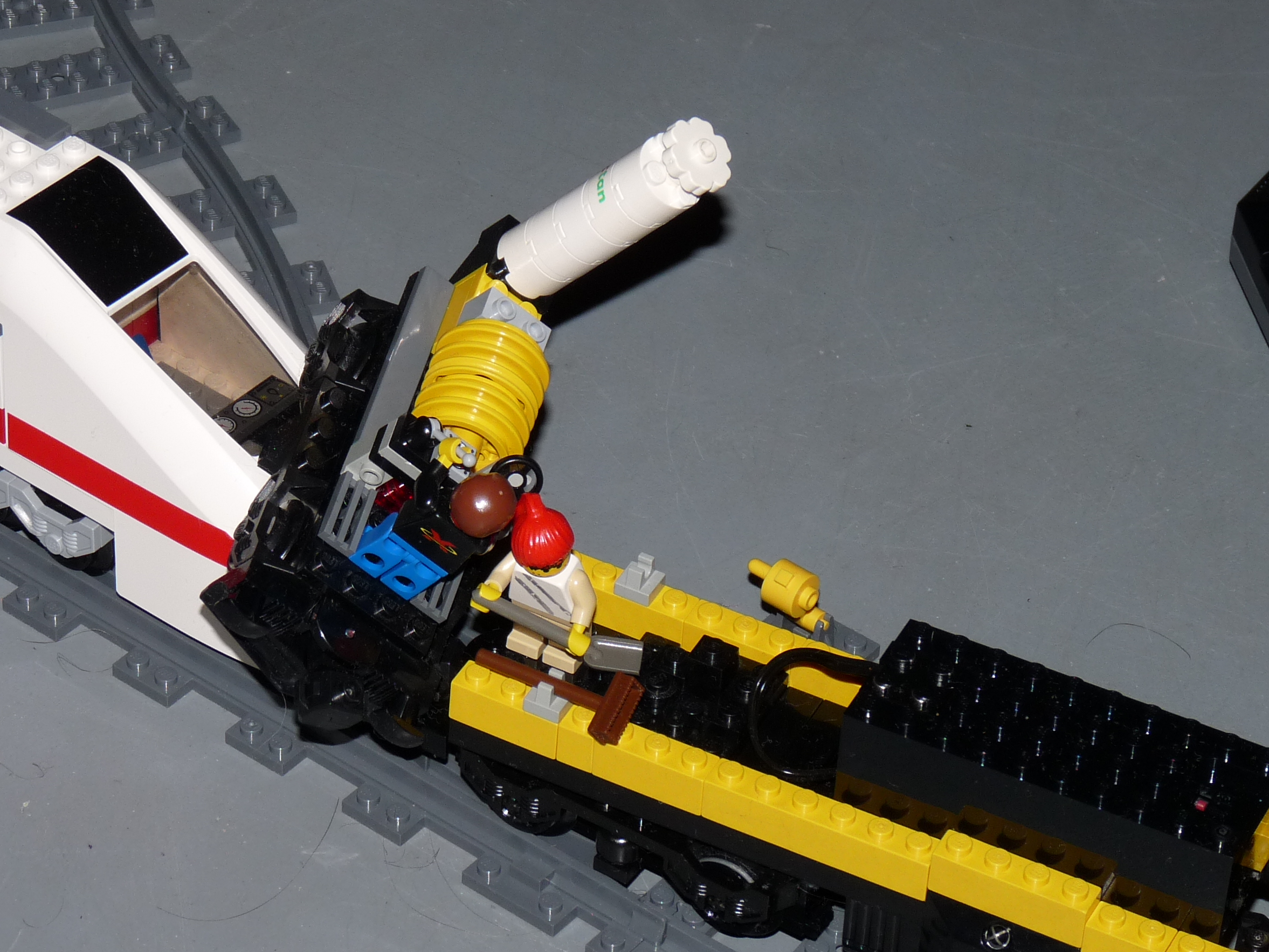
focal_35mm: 141
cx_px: 460
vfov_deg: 10.5
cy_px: 488
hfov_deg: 14.0
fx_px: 5169
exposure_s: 1/125
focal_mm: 16.1
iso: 100
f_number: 3.4
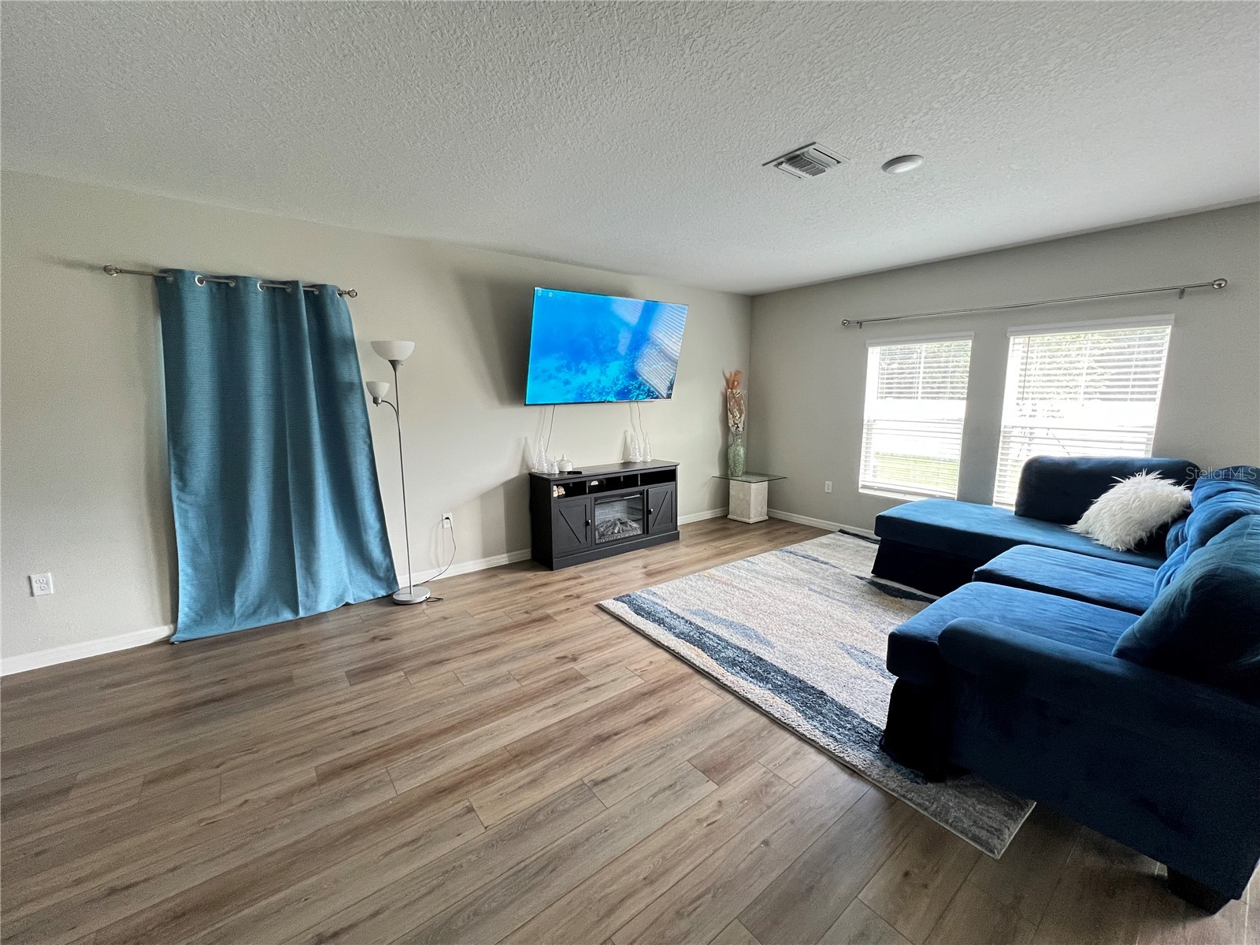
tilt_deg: -10.5
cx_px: 630
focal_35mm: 13
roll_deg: +0.4
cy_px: 472
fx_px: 473
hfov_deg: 106.2
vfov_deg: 89.9
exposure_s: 1/60
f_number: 1.8
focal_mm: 1.57
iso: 320
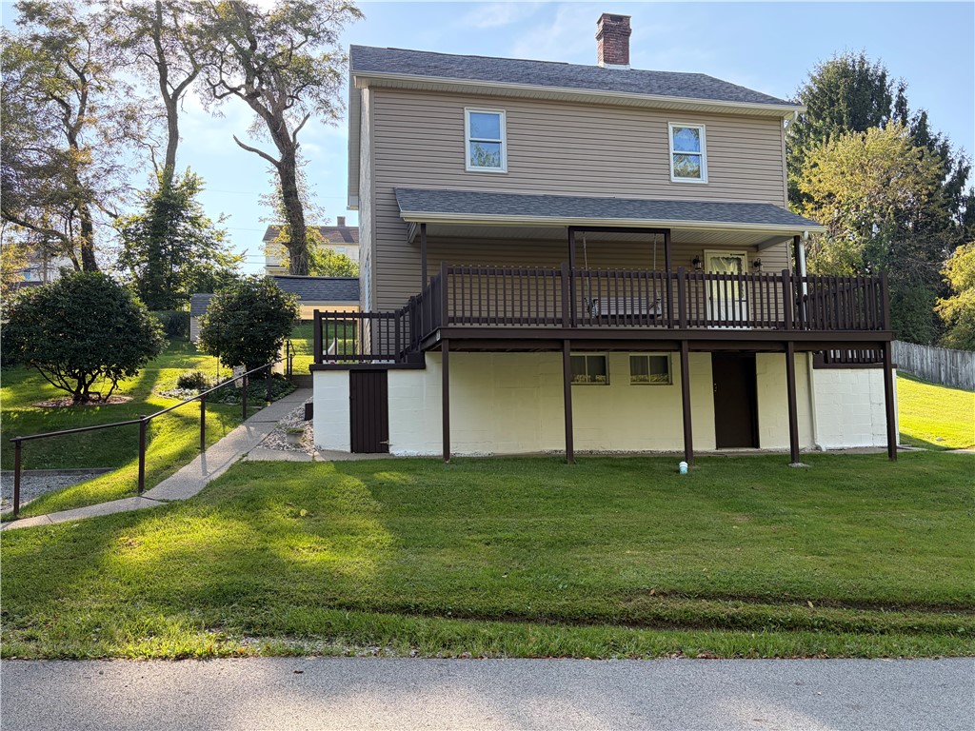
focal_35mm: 26
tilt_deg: +5.6
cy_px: 366
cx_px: 488
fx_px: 732
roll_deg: +0.8
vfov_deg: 53.1
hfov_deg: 67.3
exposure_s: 1/629
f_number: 1.6
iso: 64
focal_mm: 5.96
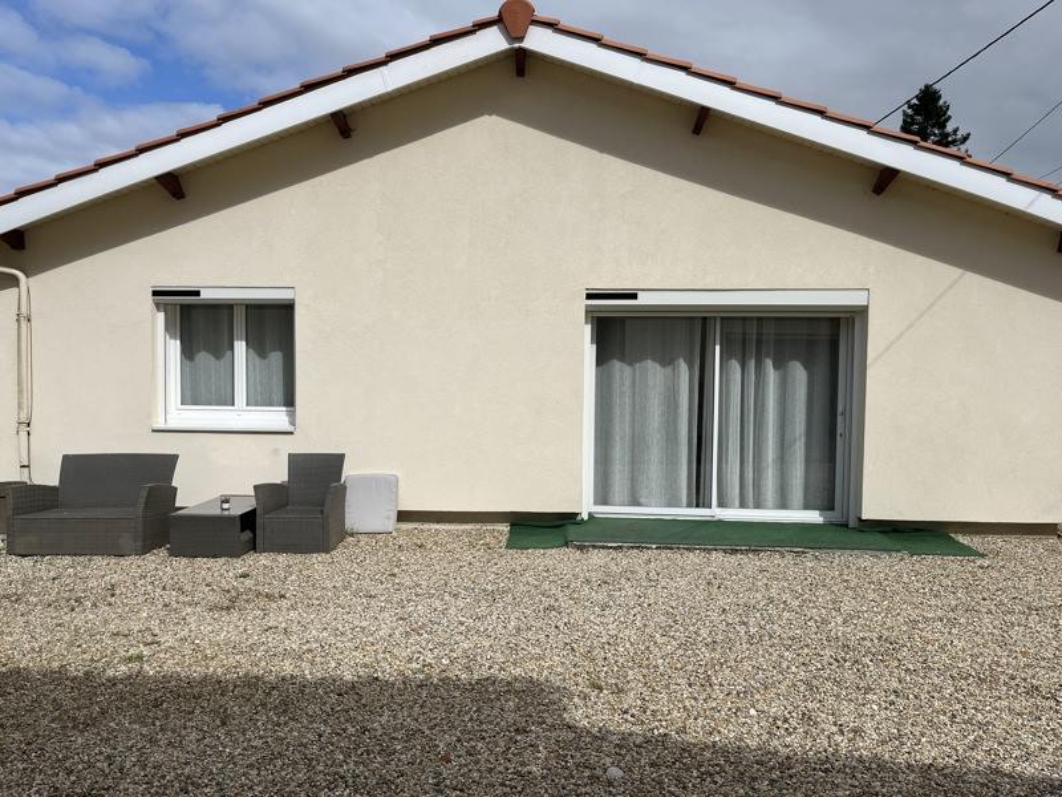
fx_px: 798
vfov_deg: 53.1
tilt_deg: -3.4
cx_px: 531
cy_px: 398
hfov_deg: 67.3
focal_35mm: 26
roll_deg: +0.0
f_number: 1.6
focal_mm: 5.1
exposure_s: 1/7353
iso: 50
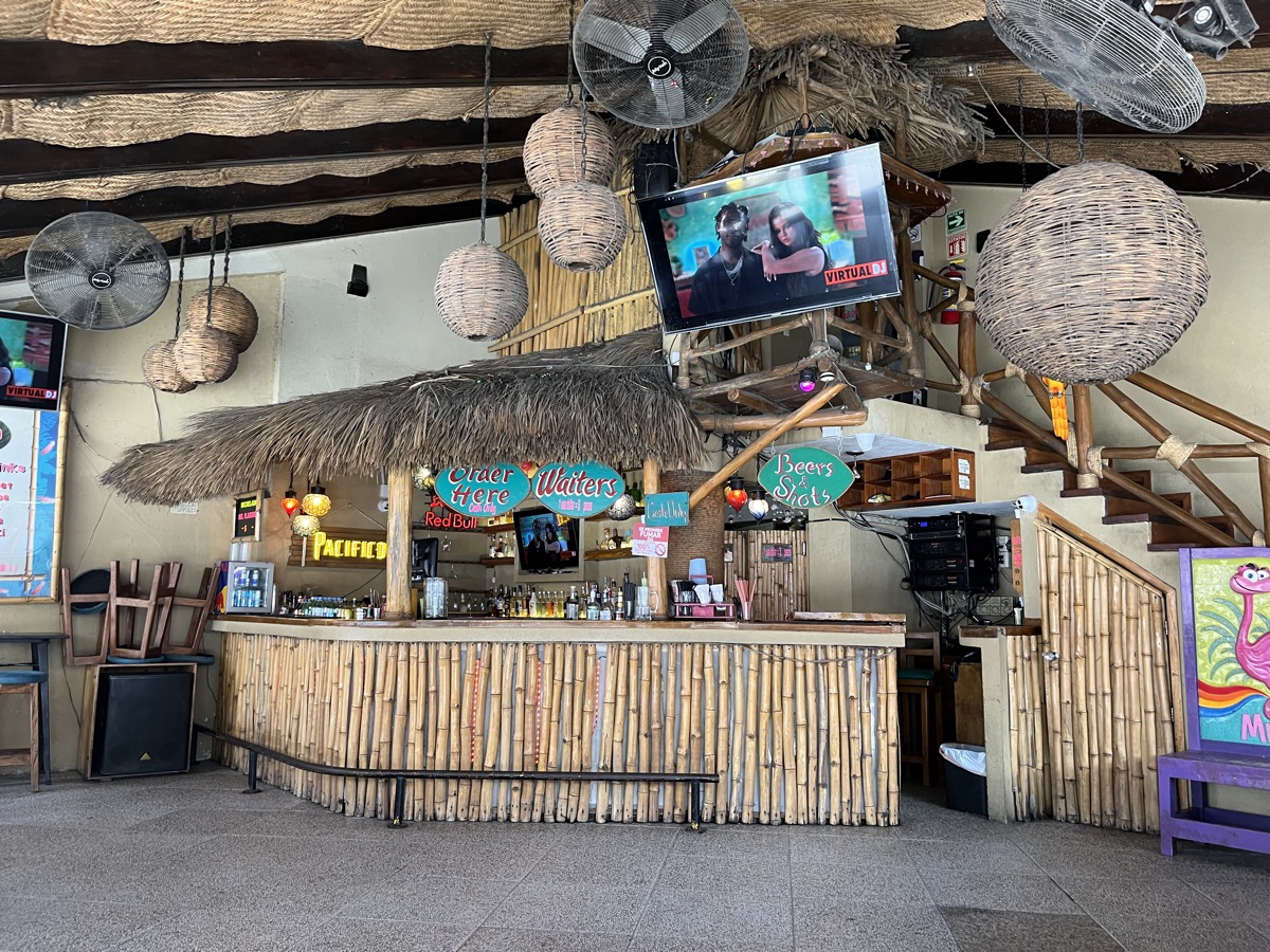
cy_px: 476
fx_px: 954
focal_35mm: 26
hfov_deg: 67.3
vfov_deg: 53.1
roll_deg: -1.5
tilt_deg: +7.0
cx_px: 635
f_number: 1.6
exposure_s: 1/60
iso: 100
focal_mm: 5.1
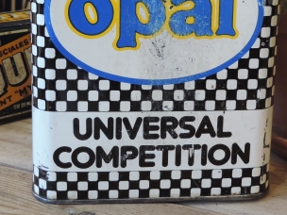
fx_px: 572
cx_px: 144
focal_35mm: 69
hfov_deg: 28.2
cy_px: 17
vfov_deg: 20.8
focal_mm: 6.2
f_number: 3.3
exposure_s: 1/50
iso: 360
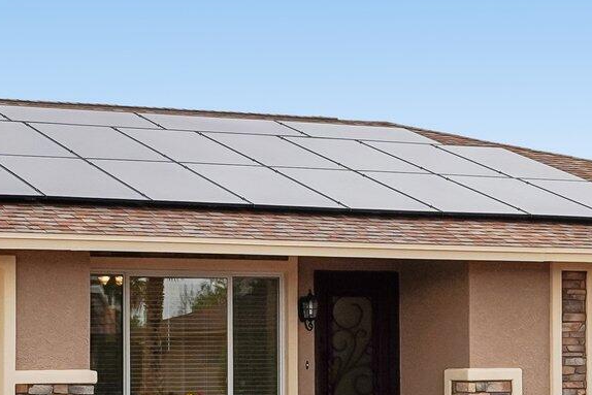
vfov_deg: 12.8
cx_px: 123
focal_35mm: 107
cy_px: 282
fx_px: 1760
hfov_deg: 18.9
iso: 400
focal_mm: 30
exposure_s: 1/320
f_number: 8
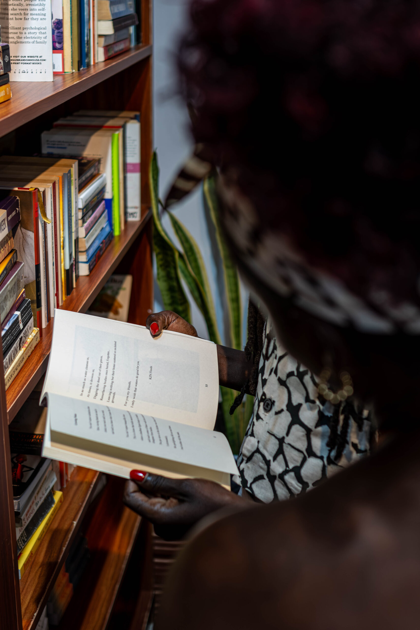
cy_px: 315
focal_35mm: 35
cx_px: 210
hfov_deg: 37.9
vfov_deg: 54.4
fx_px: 612
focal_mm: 23
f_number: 2
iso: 100
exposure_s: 1/250
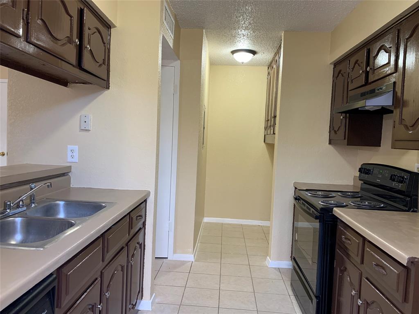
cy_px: 157
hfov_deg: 67.3
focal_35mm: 26
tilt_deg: -2.5
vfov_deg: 53.1
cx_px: 210
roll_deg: -2.9
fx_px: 315
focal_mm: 4.25
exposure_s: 1/60
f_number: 1.8
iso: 125
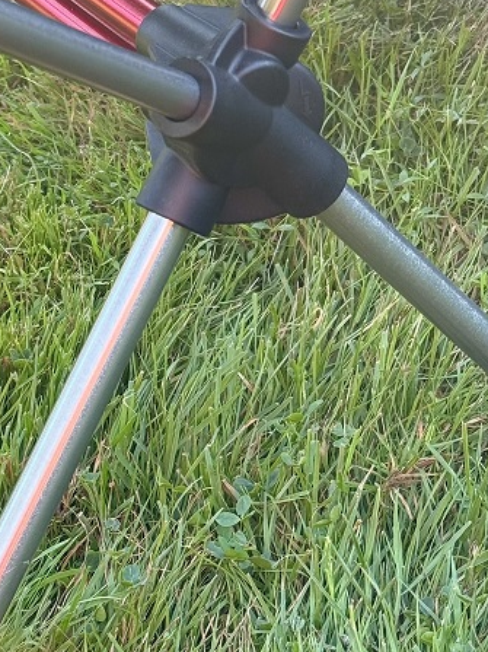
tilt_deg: -28.0
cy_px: 194
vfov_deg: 17.8
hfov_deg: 13.4
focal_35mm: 110
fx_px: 2069
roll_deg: +9.7
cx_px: 143
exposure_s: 1/121
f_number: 1.78
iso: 64
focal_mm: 6.76
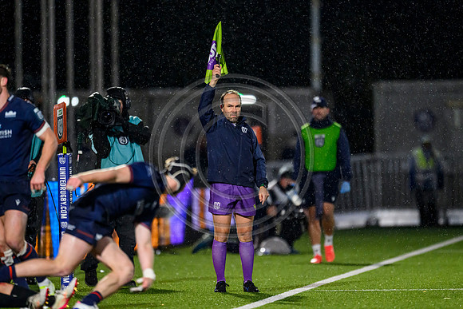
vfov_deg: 2.5
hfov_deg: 3.7
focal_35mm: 560
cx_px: 232
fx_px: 7204
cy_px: 154
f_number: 4
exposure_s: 1/1250
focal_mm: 560
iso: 8000
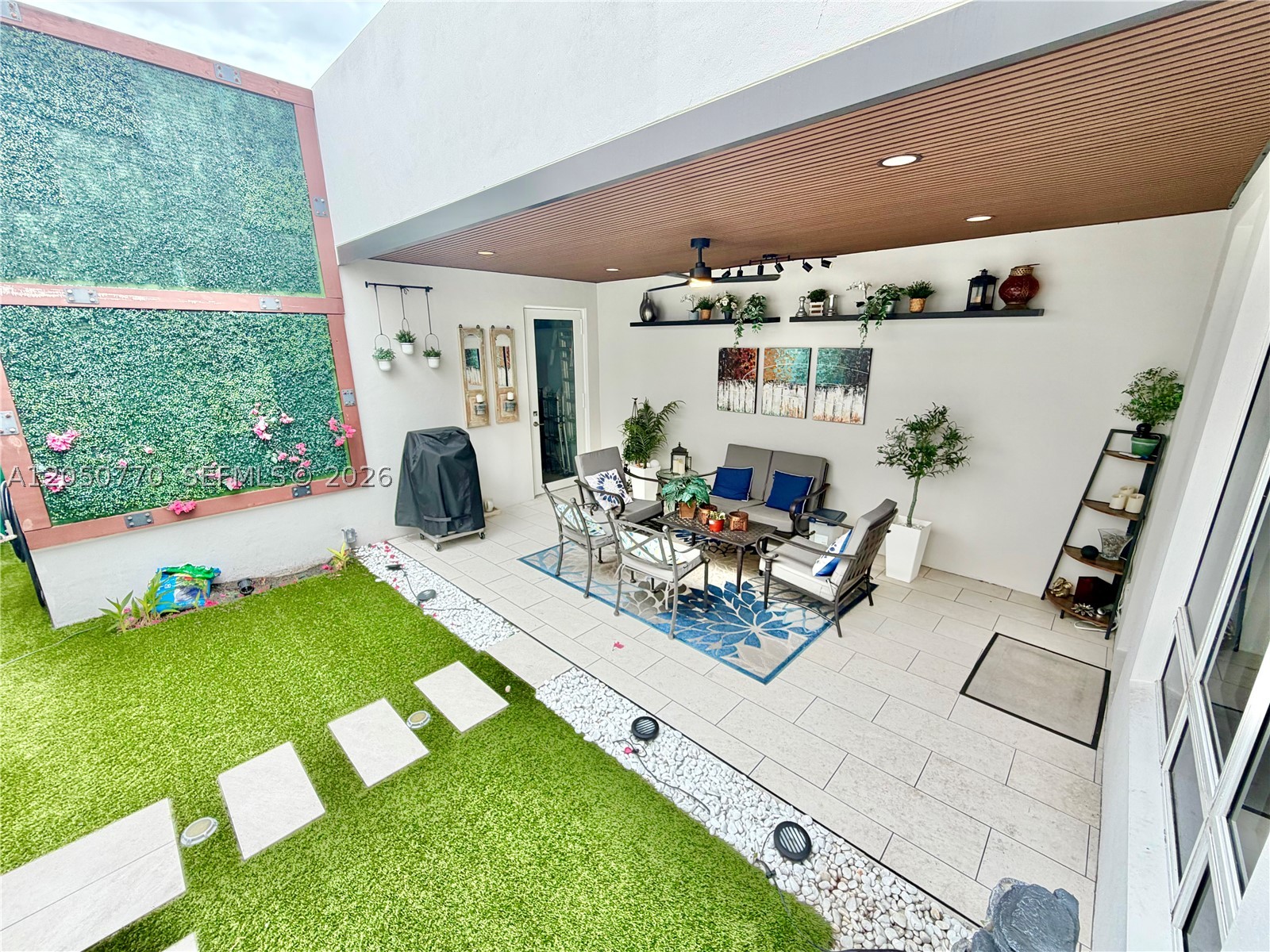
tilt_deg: -14.4
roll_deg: -0.5
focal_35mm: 14
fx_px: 514
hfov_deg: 102.1
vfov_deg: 85.7
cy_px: 476
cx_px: 635
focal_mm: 2.22
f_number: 2.2
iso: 50
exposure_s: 1/121
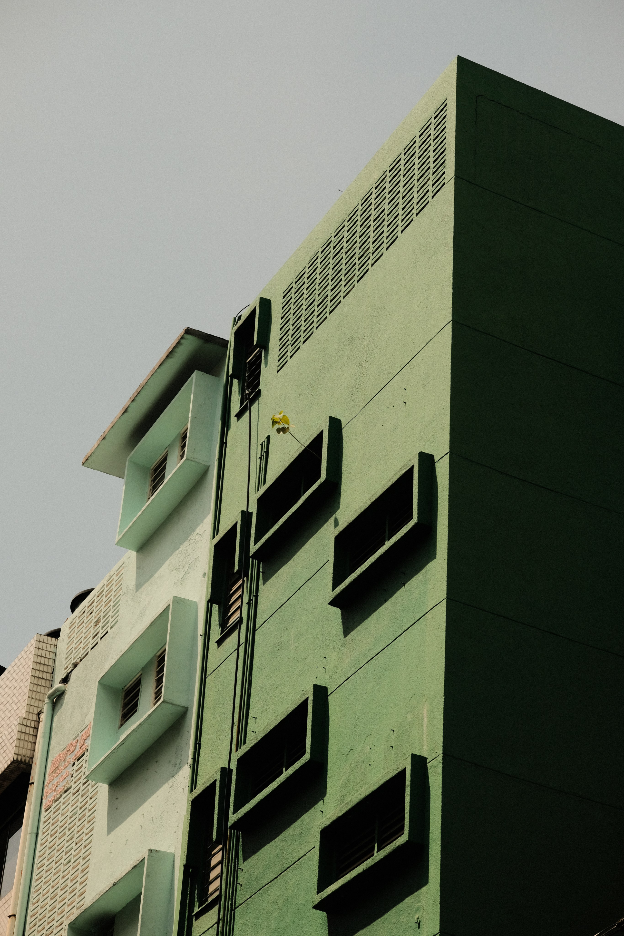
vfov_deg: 24.2
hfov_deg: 16.3
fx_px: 2184
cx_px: 312
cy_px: 468
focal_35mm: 84
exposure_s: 1/1000
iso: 800
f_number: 5.6
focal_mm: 56
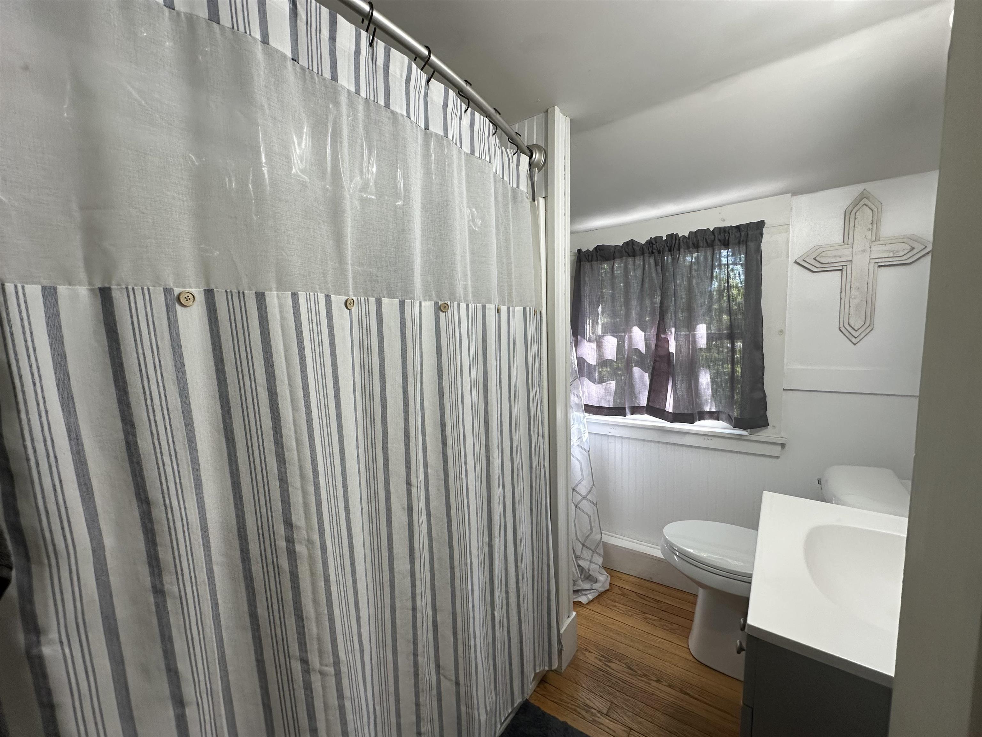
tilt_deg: -5.6
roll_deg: +0.7
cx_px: 491
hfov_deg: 102.1
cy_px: 368
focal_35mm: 14
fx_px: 397
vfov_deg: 85.7
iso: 125
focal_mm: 2.22
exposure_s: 1/120
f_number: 2.2
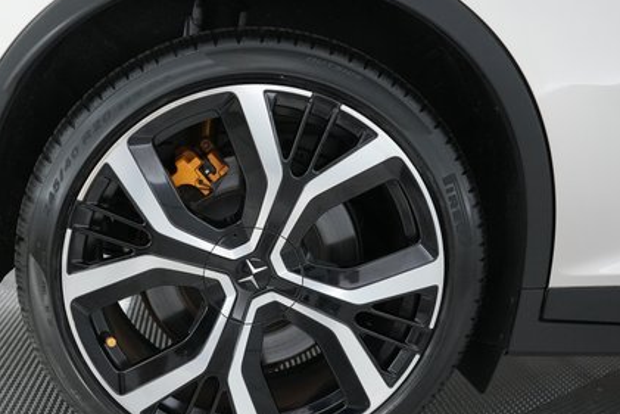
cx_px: 222
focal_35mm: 41
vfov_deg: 32.6
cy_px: 243
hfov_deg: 46.9
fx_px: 706
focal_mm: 27
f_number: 2.8
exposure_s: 1/320
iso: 4000
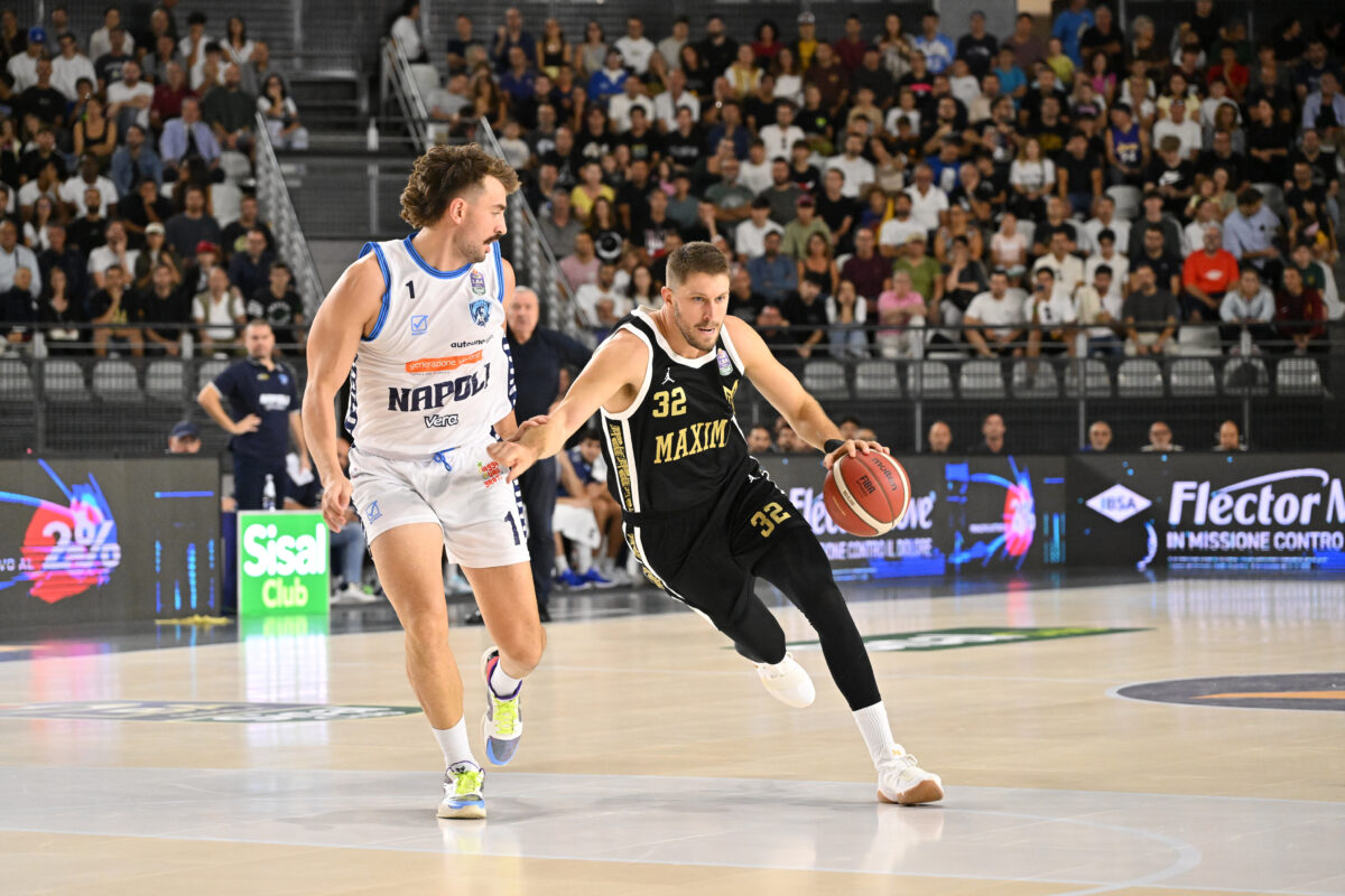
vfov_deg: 12.5
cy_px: 448
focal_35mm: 110
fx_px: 4109
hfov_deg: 18.6
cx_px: 672
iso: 5000
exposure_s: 1/1250
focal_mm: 110
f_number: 4.5
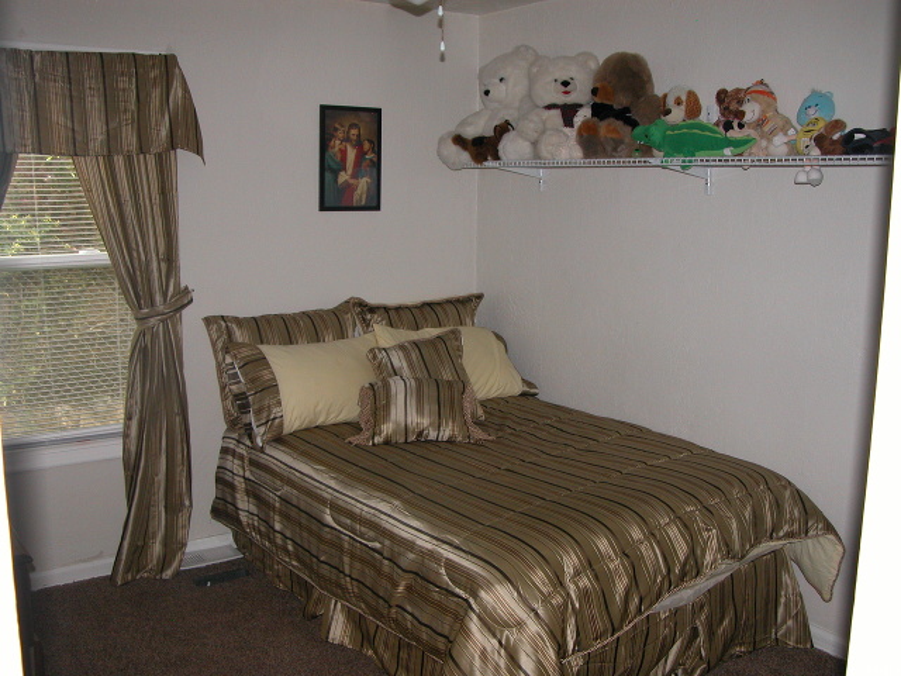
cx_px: 450
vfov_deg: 41.8
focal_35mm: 34
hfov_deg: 54.0
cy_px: 338
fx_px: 885
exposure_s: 1/60
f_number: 2.8
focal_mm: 8.9
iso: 200
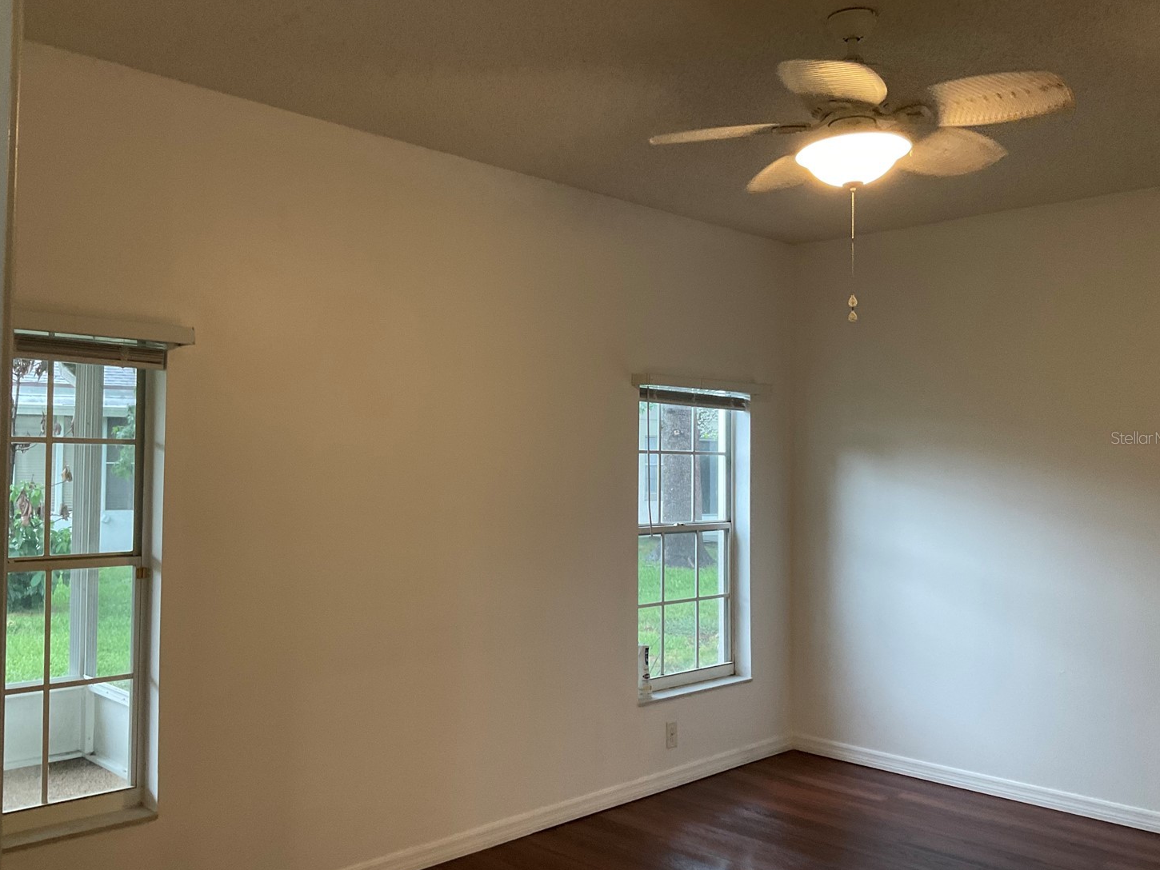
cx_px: 546
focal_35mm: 32
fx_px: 1073
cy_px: 437
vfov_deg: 44.2
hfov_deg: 56.8
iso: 125
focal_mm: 3
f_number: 1.8
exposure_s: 1/60
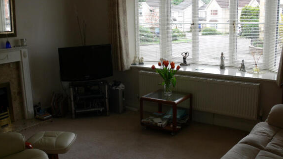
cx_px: 140
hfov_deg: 51.6
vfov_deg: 30.5
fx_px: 293
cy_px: 76
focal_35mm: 39
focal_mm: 7.4
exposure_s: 1/60
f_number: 4
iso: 80
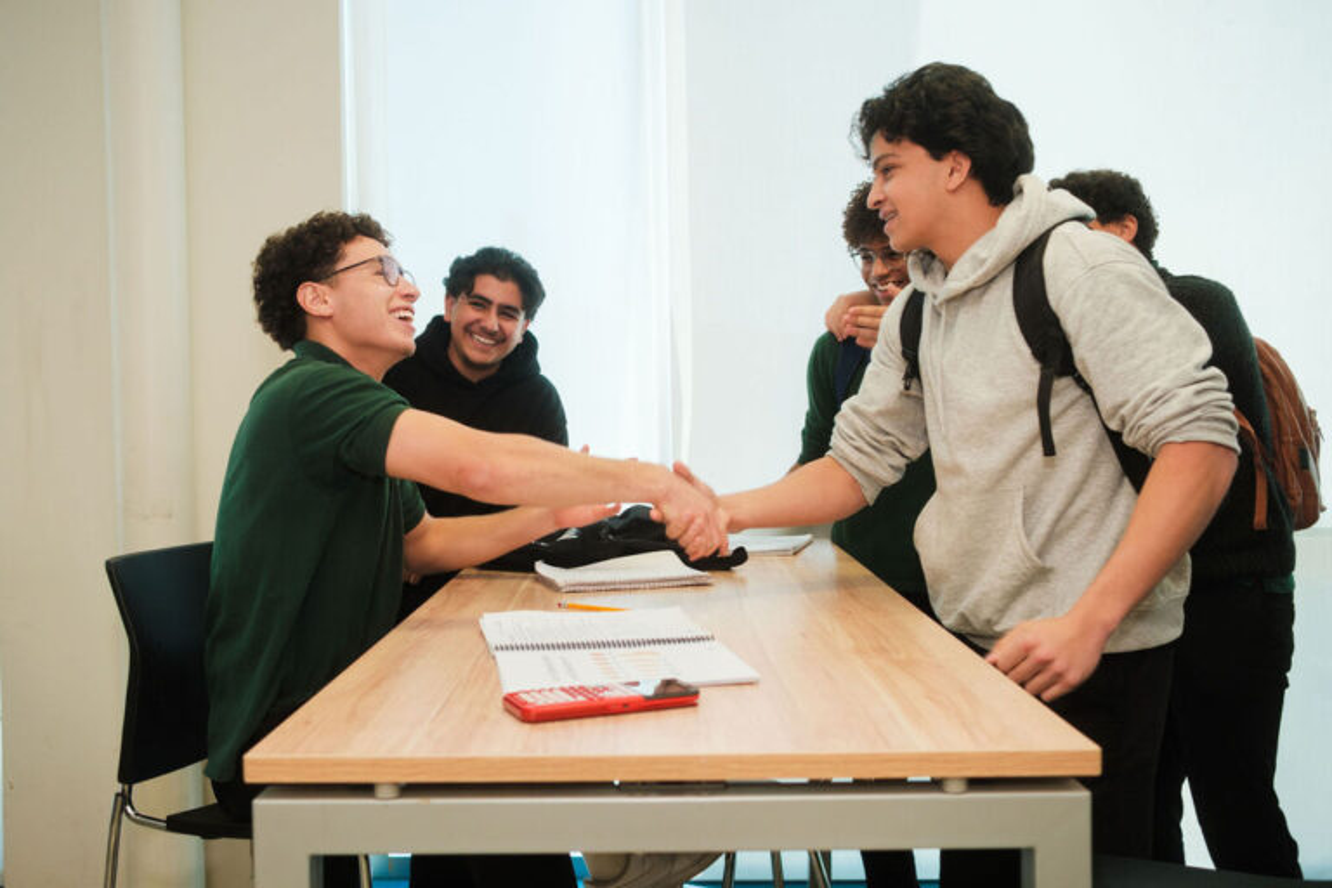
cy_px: 443
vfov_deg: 36.4
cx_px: 645
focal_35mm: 37
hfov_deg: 52.4
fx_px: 1352
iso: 400
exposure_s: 1/160
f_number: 3.2
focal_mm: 23
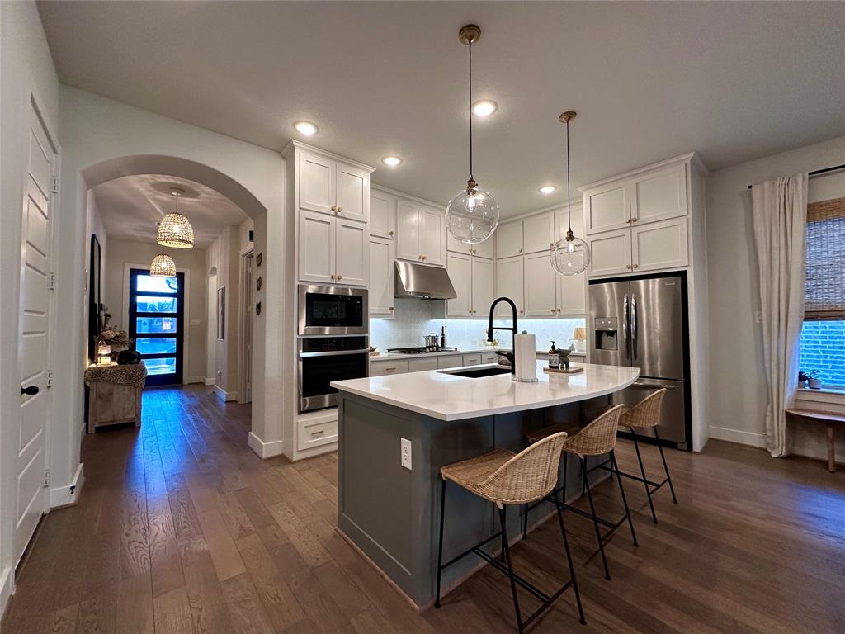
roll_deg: -0.1
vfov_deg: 85.7
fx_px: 342
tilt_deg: +1.4
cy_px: 317
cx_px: 422
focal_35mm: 14
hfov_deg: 102.1
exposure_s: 1/120
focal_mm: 2.22
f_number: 2.2
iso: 160
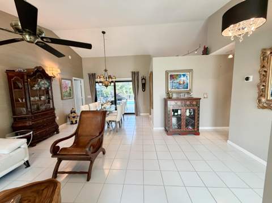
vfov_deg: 85.6
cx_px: 136
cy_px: 102
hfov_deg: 102.1
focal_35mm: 14
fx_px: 110
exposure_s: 1/60
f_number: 2.2
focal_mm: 2.22
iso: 200
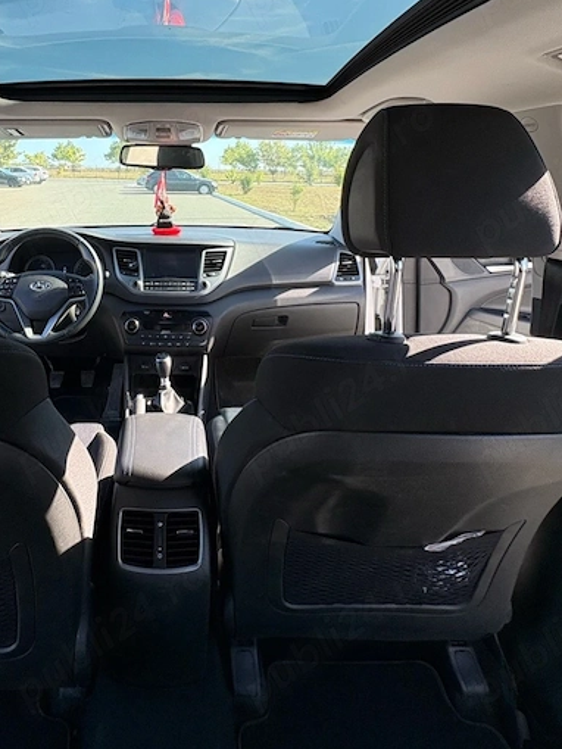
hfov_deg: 59.1
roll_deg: -1.0
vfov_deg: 72.4
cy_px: 210
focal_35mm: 22
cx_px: 169
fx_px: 476
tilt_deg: -4.2
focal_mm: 2.22
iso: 50
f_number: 2.2
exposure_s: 1/320
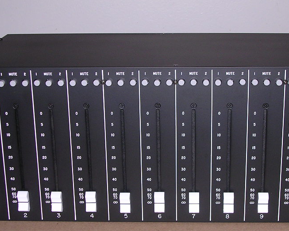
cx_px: 167
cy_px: 131
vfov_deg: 20.4
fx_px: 641
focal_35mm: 75
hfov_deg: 25.4
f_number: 3.1
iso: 100
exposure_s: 1/60.1
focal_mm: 7.5
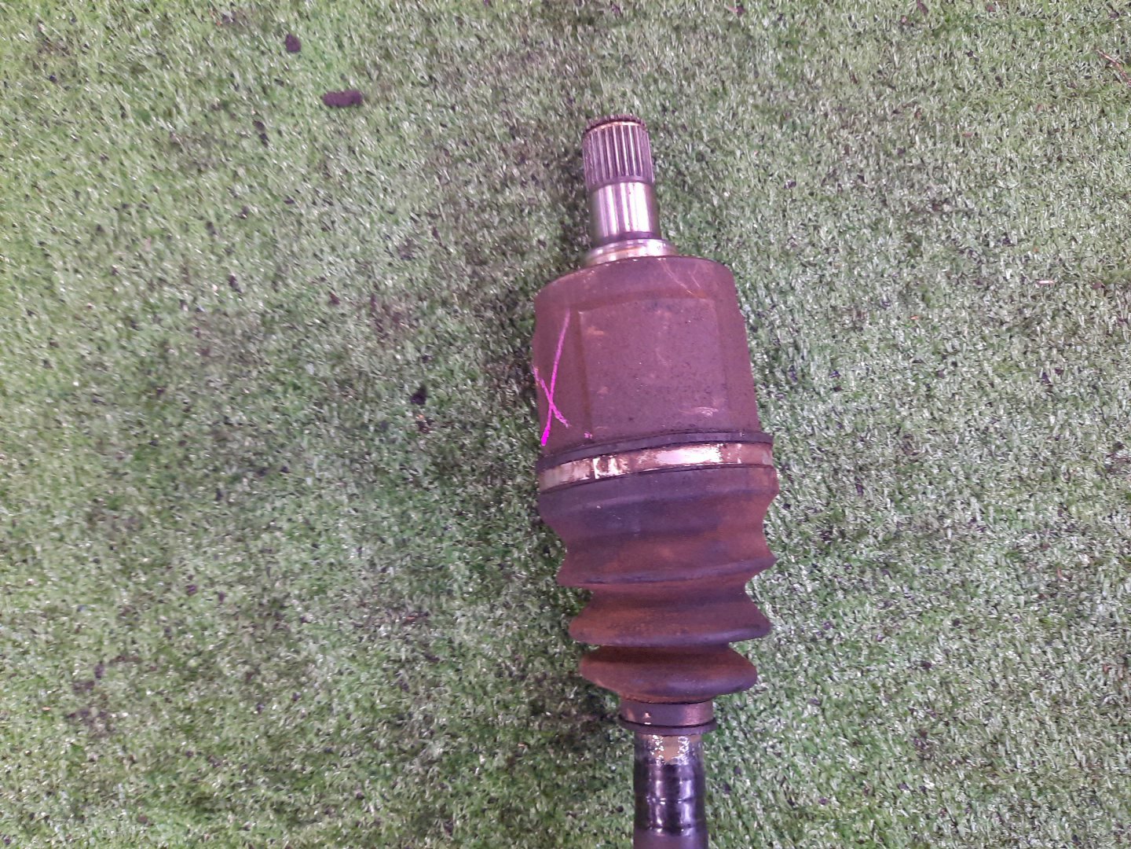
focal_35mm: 25
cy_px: 424
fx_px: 817
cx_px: 566
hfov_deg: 69.4
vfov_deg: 54.9
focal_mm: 4.6
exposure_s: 1/25
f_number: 2
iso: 414
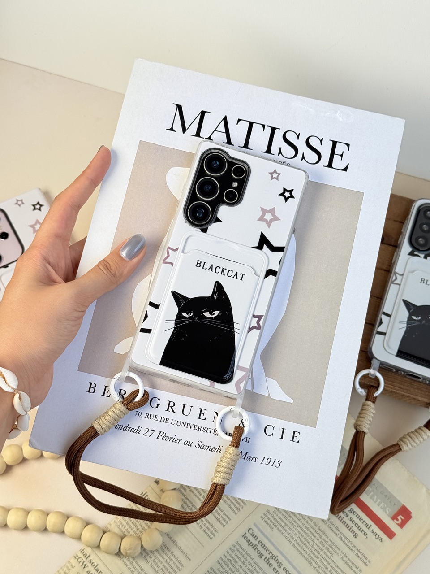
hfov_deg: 30.3
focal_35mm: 48
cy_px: 287
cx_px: 215
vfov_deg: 39.7
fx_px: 795
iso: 64
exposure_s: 1/1754
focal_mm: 6.76
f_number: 1.78
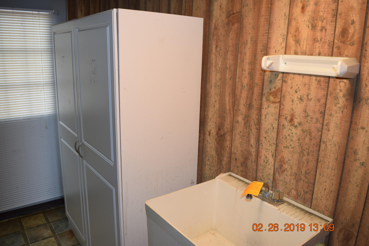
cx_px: 184
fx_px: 277
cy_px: 123
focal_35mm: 27
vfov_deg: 47.9
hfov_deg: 67.4
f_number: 5
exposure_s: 1/100
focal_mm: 18
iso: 800
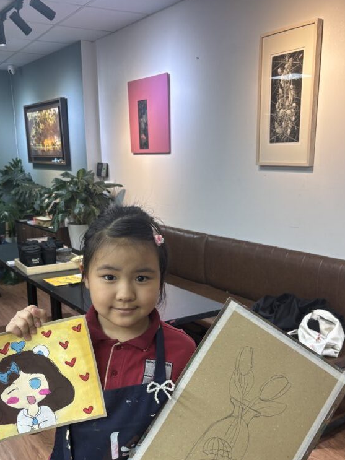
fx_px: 465
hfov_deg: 40.6
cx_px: 150
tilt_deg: -13.5
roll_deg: +0.8
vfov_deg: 52.2
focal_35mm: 35
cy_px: 280
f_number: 1.6
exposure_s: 1/100
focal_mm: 5.96
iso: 80
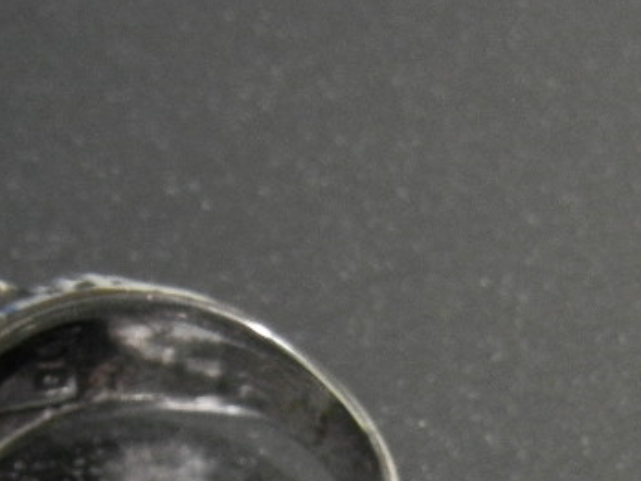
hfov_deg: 11.3
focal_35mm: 173
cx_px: 57
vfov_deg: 8.5
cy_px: 536
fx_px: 3205
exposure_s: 1/30
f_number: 8
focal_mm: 10.6
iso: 800
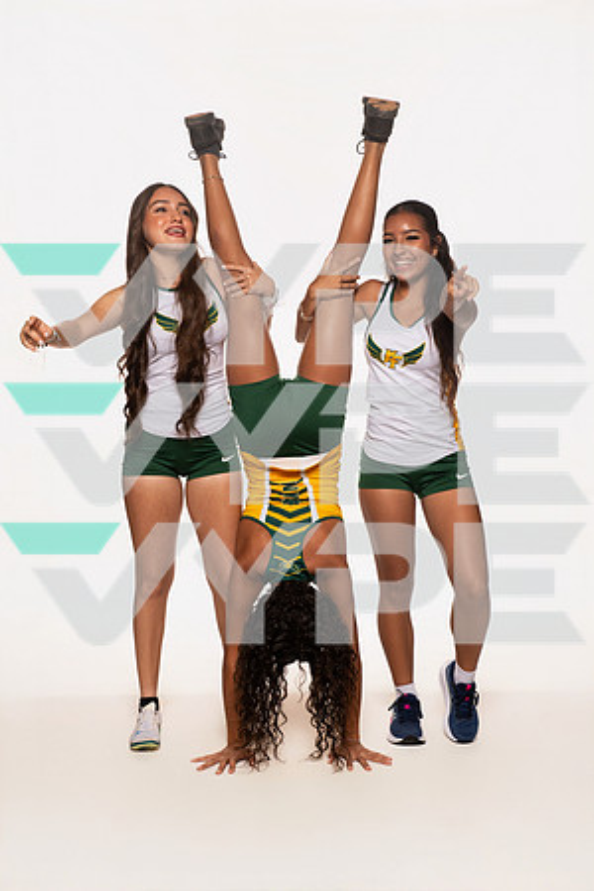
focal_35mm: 52
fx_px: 1287
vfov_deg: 38.2
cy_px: 446
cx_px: 297
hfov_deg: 26.0
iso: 800
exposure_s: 1/320
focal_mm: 52
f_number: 7.1
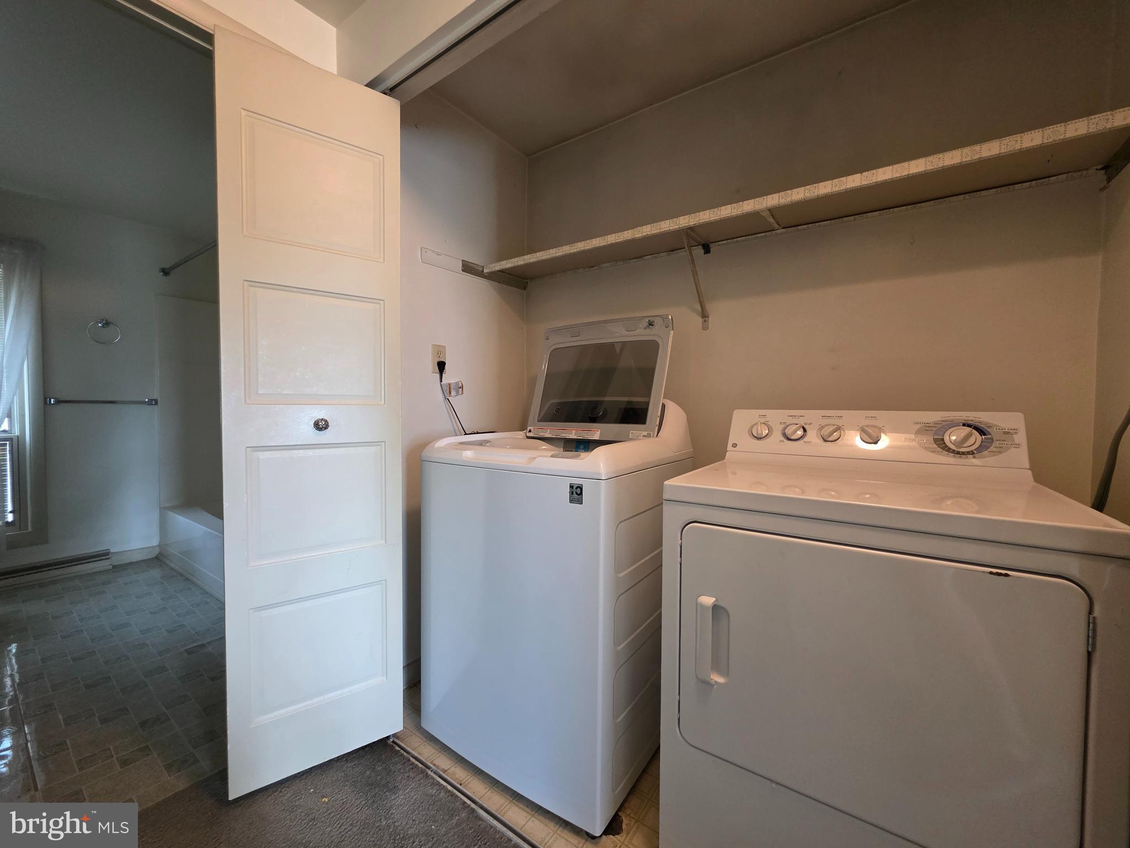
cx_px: 565
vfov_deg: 89.9
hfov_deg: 106.2
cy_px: 424
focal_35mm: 13
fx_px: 424
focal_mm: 2.2
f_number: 1.9
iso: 500
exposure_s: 1/60
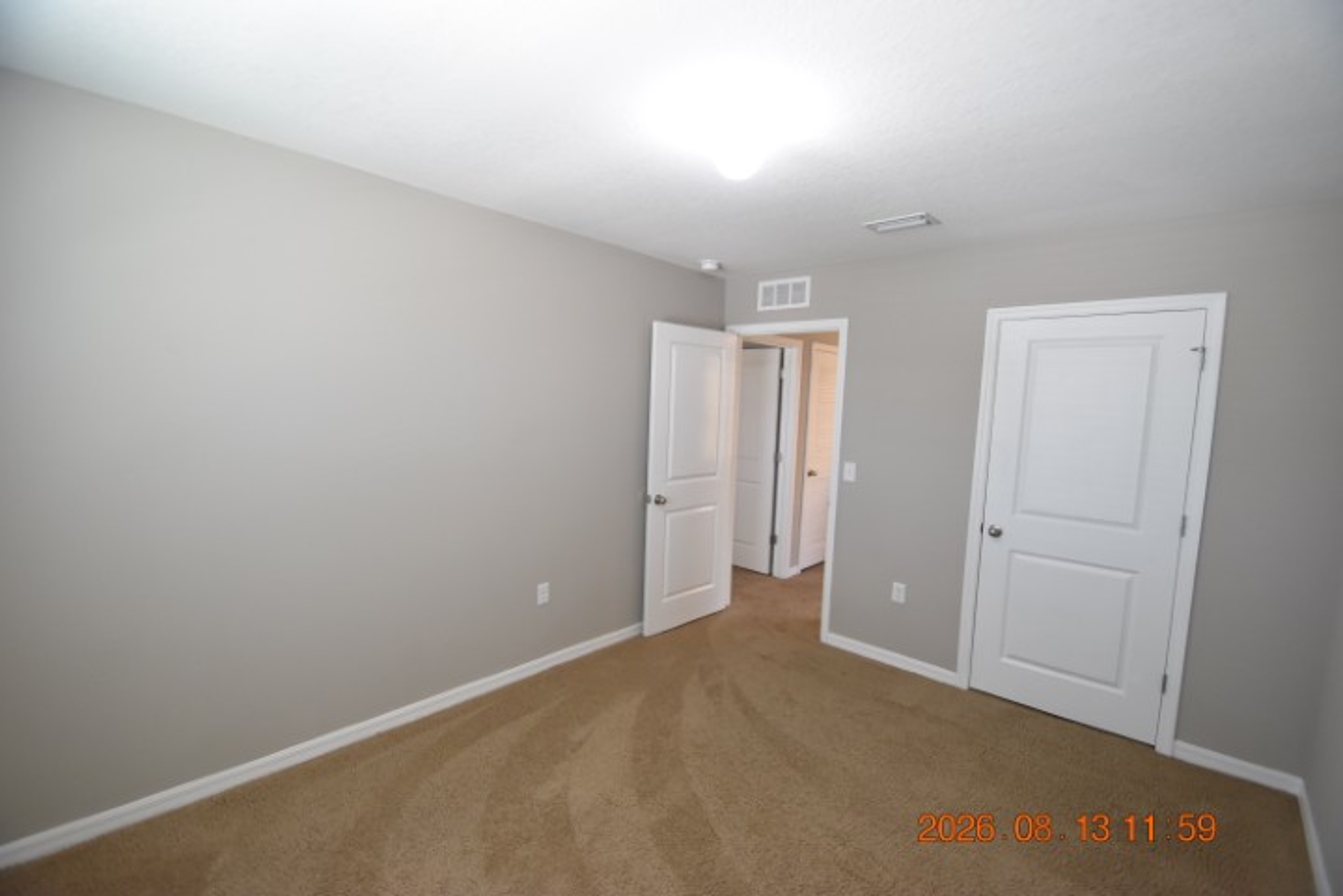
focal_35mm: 15
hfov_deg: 100.4
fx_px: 560
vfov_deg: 77.3
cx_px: 672
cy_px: 448
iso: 1000
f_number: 3.5
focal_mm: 10
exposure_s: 1/60
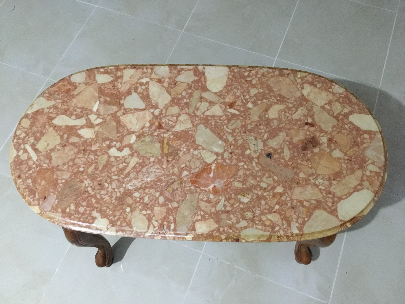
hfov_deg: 58.4
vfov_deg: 45.4
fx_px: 363
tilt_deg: -66.9
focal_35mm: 31
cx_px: 202
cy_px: 152
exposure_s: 1/17
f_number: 2.4
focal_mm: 3.3
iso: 400
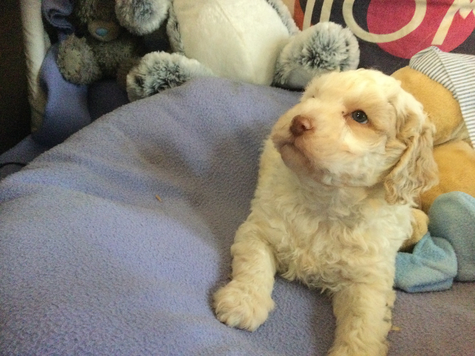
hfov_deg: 58.4
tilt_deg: -22.6
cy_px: 178
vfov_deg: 45.4
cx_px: 238
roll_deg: -6.0
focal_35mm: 31
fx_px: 425
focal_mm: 3.3
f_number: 2.4
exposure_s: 1/17
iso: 400
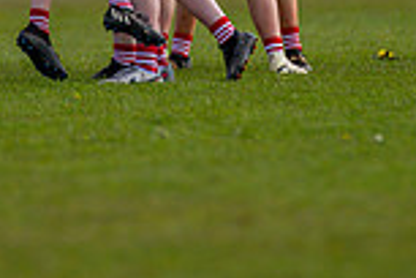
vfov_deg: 1.2
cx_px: 155
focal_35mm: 1139
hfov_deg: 1.8
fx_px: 13161
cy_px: -162
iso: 250
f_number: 2.8
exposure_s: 1/6400
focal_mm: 300
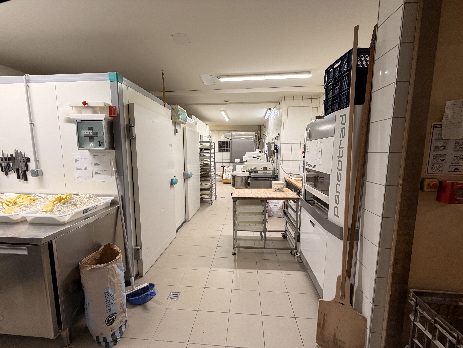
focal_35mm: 14
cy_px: 174
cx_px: 232
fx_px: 187
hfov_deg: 102.1
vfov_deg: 85.7
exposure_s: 1/100
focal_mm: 2.22
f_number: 2.2
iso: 160
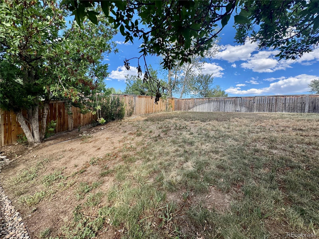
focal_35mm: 14
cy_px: 120
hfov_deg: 102.1
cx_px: 160
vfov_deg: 85.7
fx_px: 129
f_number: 2.2
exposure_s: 1/416
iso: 40
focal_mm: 2.22
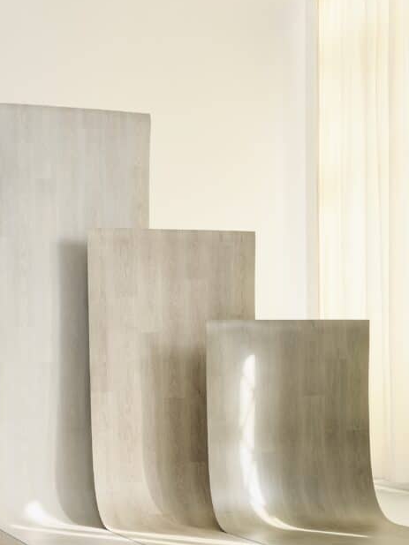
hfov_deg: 20.0
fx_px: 1150
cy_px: 376
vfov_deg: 26.5
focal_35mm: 73
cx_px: 85
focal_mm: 55
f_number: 8
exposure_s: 1/8
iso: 320
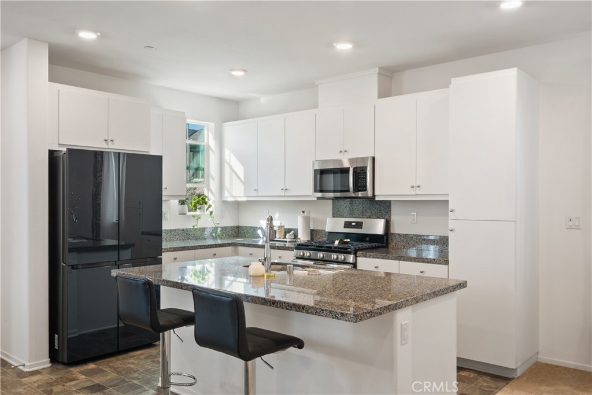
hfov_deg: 61.9
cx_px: 296
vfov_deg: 43.6
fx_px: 493
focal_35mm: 30
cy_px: 198
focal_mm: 30
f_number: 22
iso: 40
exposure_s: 13
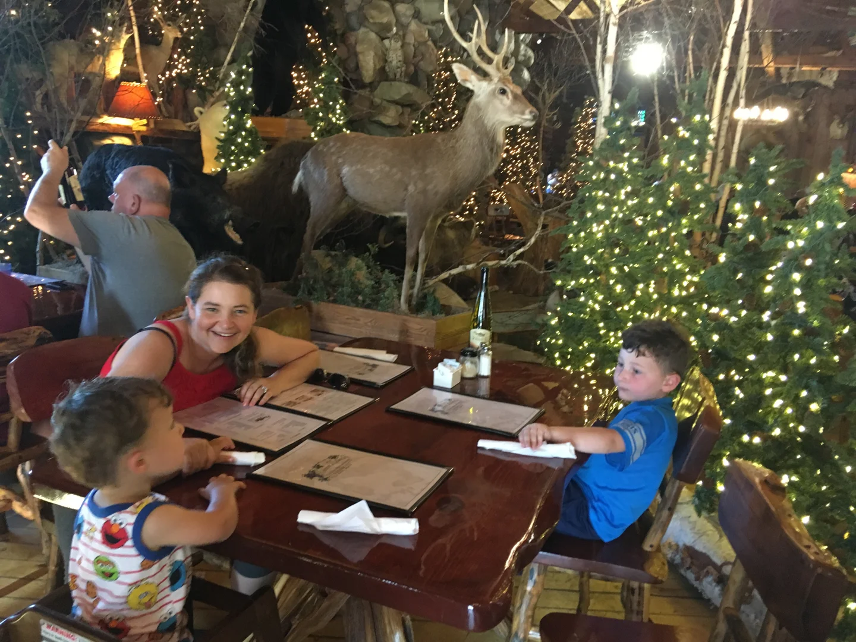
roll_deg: -2.8
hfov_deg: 61.7
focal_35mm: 29
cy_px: 321
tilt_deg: -12.8
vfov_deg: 48.2
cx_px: 428
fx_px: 717
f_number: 2.2
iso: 200
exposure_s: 1/15
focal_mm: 4.15
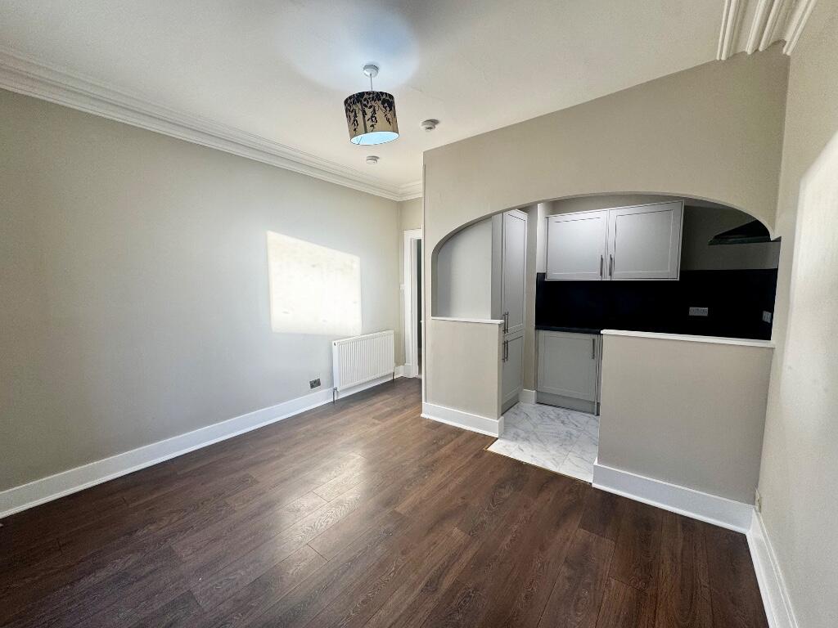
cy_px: 314
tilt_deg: -5.6
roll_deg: +0.9
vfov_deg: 85.7
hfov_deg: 102.1
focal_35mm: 14
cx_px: 419
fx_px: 339
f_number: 2.2
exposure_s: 1/99
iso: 50
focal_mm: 2.22
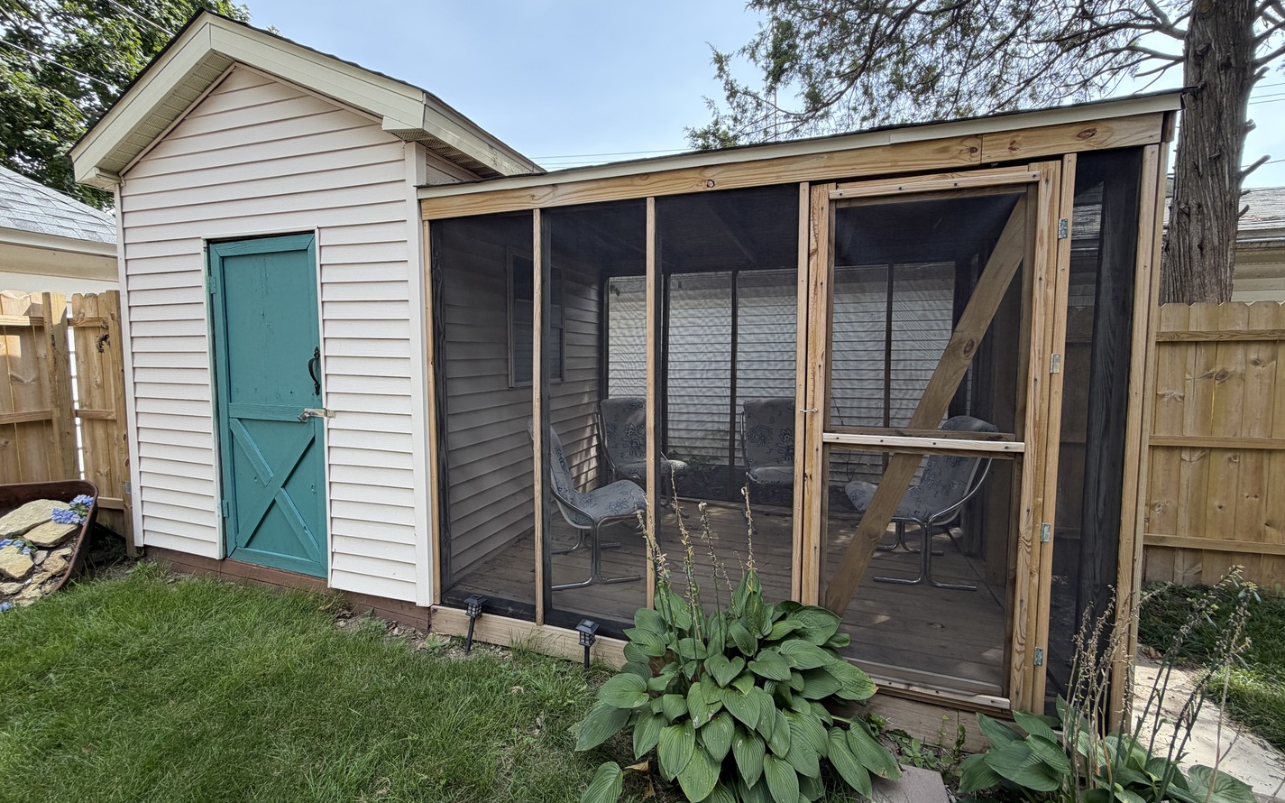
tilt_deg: -3.6
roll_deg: +0.1
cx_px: 638
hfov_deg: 101.5
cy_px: 391
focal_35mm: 15
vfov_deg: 74.7
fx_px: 525
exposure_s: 1/312
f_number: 2.2
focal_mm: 2.22
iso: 50
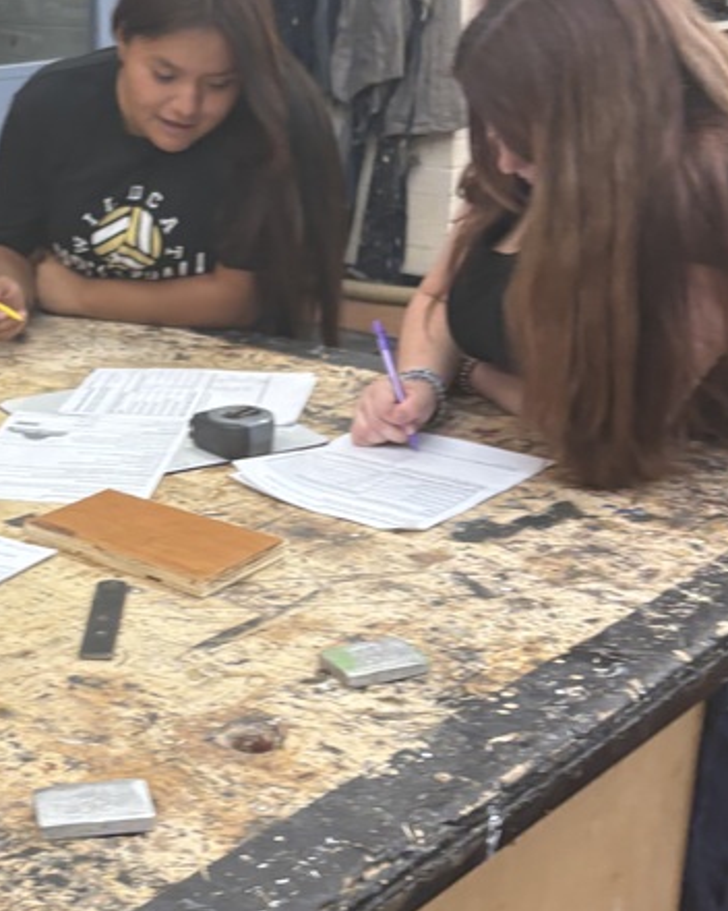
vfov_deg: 31.9
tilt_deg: -19.3
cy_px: 484
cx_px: 58
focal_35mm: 59
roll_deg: +0.9
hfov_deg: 25.0
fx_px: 1589
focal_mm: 5.96
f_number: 1.6
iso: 100
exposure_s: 1/65
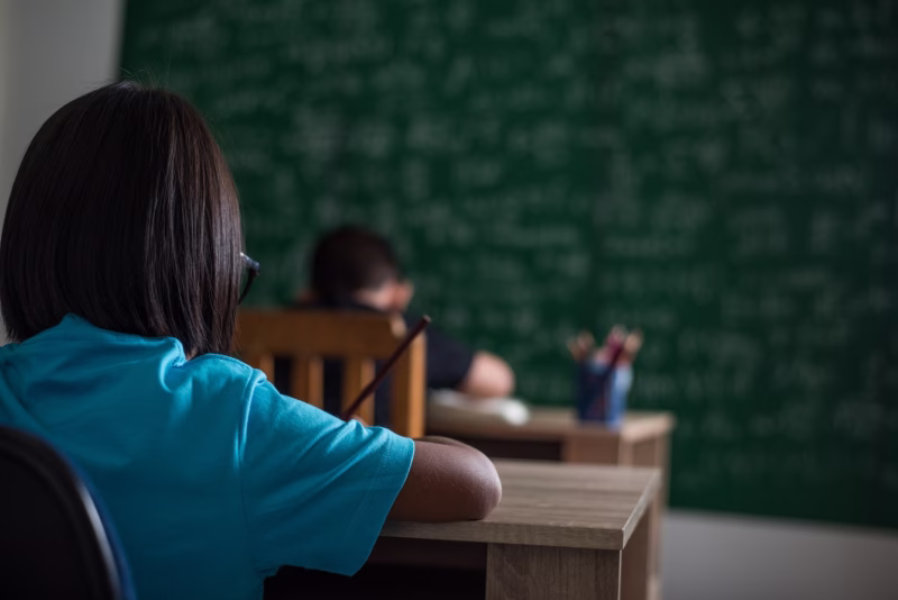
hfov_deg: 39.6
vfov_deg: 27.0
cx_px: 449
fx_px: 1248
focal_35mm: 50
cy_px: 300
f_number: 2.2
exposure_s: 1/200
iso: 100
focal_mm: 50
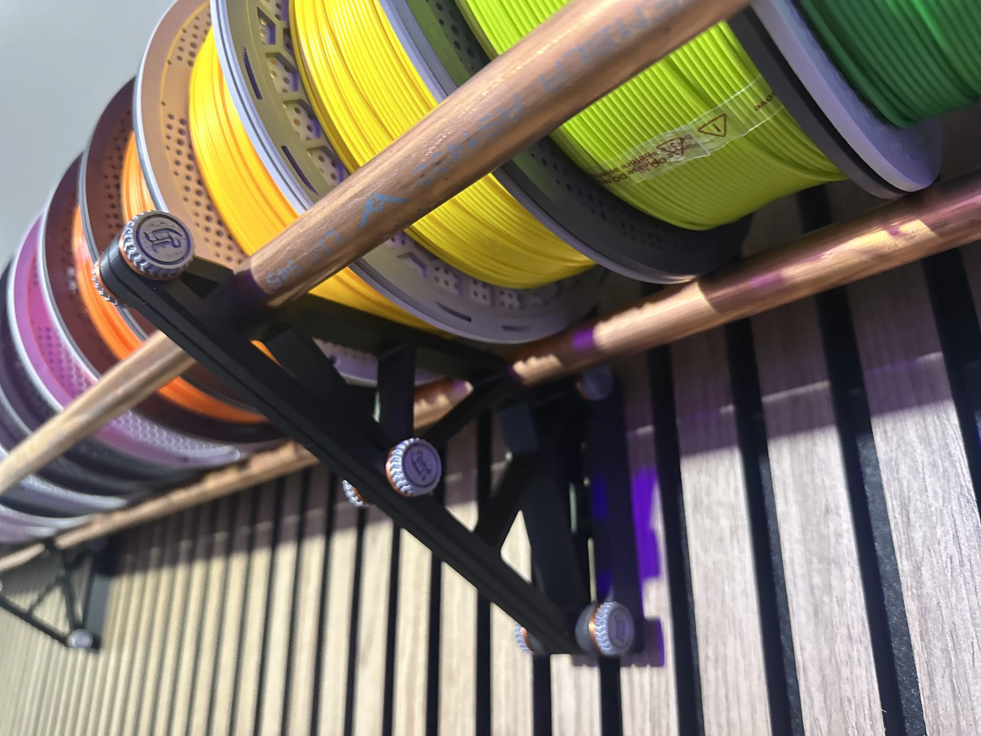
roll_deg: -0.4
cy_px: 368
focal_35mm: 24
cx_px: 490
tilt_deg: +20.7
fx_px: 680
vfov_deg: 56.8
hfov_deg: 71.6
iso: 2000
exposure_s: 1/29
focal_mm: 6.86
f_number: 1.78
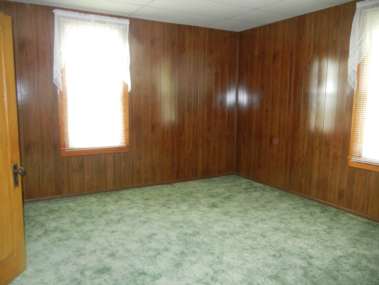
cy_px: 142
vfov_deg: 46.8
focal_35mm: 30
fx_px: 328
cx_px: 190
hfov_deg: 60.0
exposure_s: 1/30
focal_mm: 5.4
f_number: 3.5
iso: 592
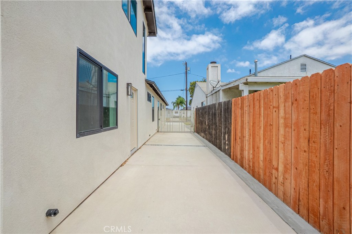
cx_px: 176
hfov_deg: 100.4
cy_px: 117
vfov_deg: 77.3
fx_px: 147
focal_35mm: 15
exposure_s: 1/8000
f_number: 8
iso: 400
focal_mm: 10
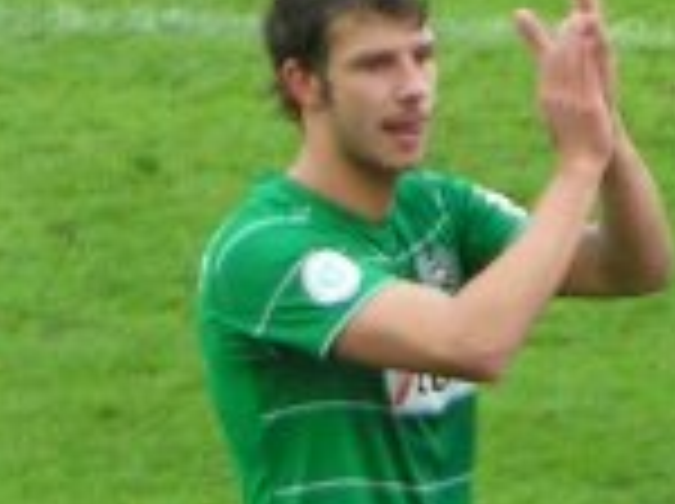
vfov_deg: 1.8
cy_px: 783
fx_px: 15614
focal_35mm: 802
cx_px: -158
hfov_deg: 2.5
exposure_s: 1/100
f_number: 3.5
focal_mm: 22.9
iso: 200
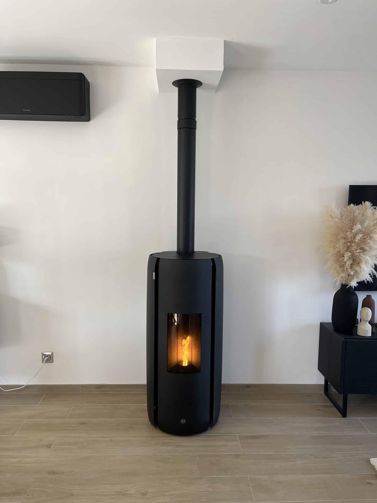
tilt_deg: -6.5
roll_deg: +0.1
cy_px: 252
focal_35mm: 26
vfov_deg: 67.3
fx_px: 378
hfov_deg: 53.1
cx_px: 188
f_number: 1.6
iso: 125
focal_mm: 5.1
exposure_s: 1/111
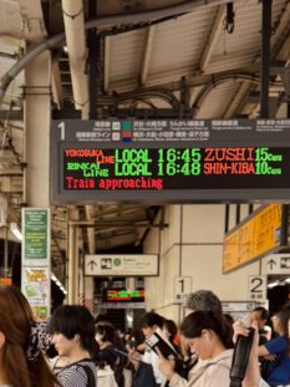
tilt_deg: -4.8
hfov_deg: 18.5
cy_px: 454
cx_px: 62
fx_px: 883
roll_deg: -2.8
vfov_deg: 22.9
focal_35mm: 79
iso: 125
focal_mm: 6.76
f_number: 1.78
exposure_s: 1/121
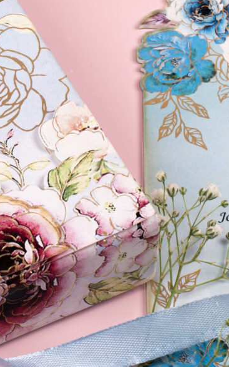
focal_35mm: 222
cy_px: 11
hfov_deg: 5.9
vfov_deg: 9.4
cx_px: -38
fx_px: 2219
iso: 100
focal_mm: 50
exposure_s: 1/125
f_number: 11
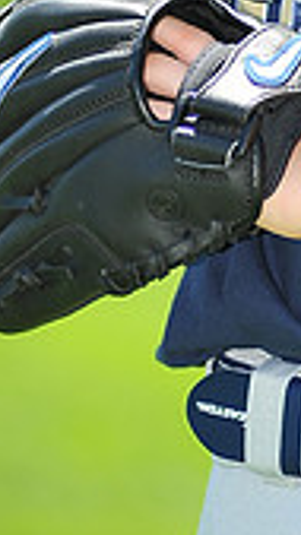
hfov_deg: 1.9
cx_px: 456
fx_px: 9185
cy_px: -307
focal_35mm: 647
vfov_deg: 3.3
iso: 200
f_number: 4.5
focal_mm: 180
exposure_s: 1/640
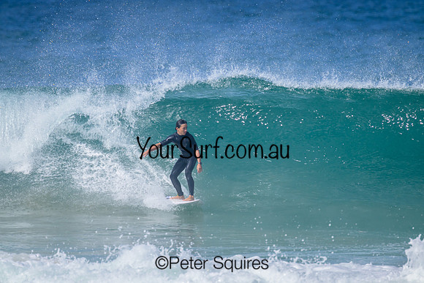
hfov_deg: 2.6
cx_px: 212
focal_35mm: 800
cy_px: 142
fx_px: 9424
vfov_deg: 1.7
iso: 900
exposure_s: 1/2000
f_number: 11
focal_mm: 800
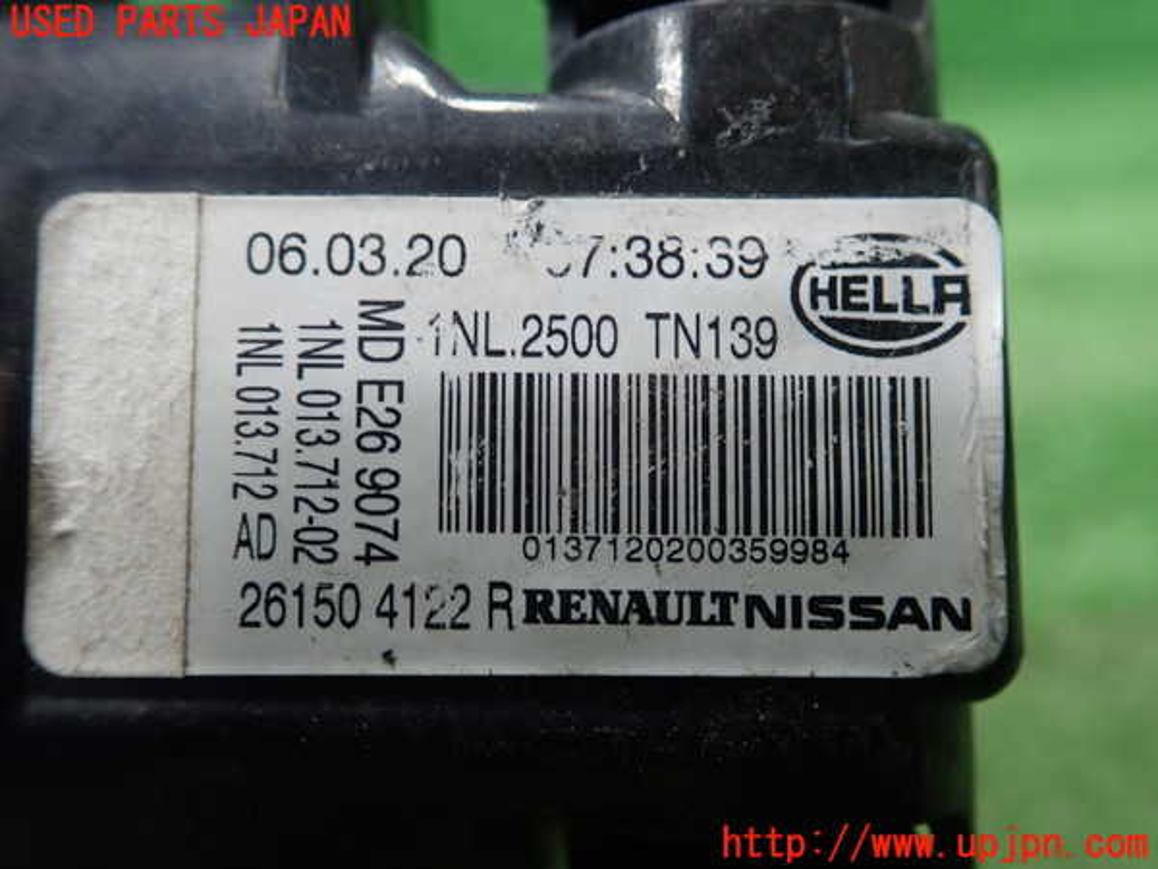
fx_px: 1004
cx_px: 579
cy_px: 434
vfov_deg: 46.8
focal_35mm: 30
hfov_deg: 60.0
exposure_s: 1/125
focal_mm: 5.5
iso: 320
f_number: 2.3
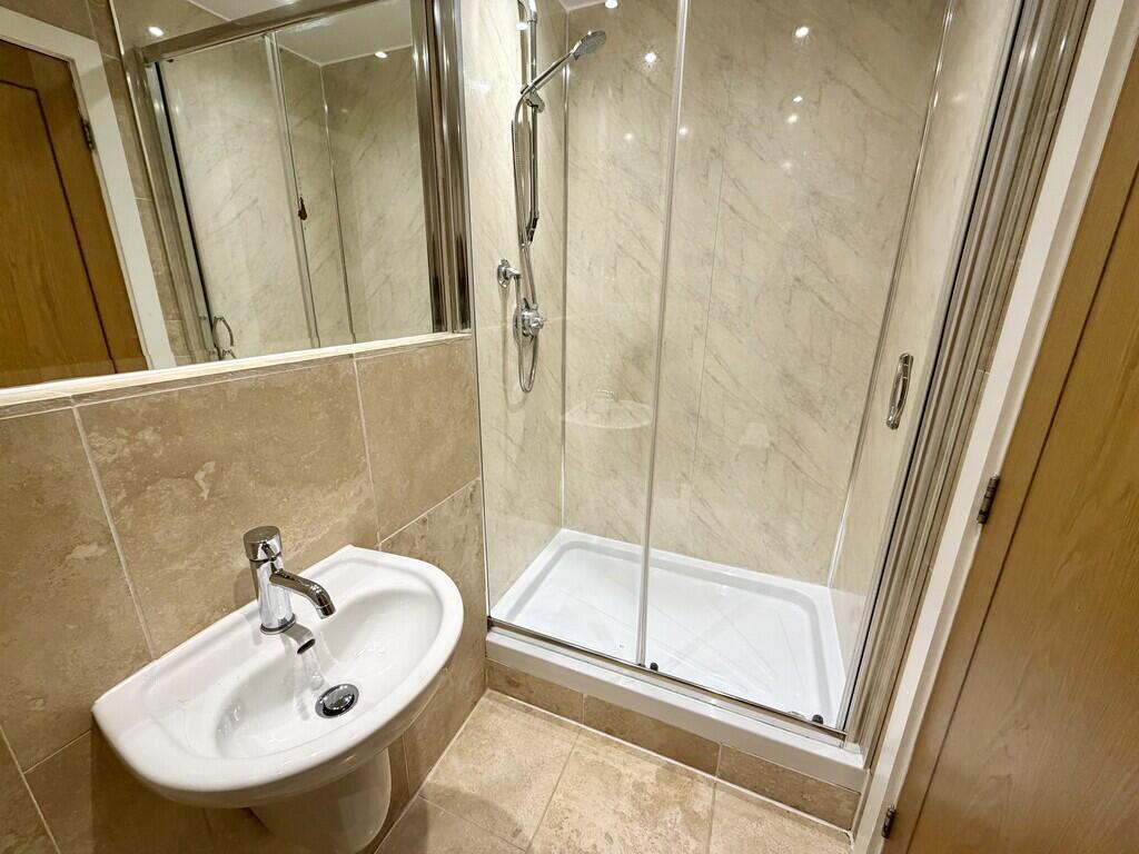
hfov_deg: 102.1
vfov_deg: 85.7
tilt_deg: -16.2
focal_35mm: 14
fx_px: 461
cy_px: 427
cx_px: 570
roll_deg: -0.6
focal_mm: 2.22
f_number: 2.2
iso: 250
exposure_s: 1/100
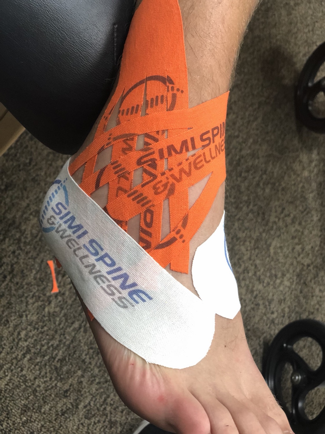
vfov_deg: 36.8
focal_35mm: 52
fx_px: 651
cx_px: 162
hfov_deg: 28.0
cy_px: 217
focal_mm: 6
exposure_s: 1/24
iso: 160
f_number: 2.4
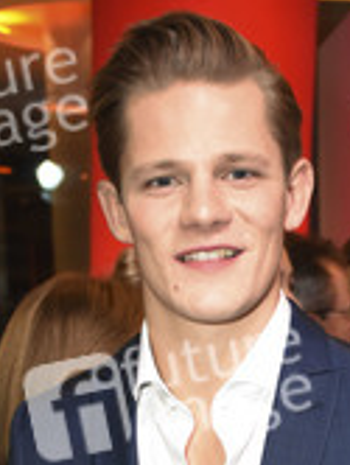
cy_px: 535
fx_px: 1587
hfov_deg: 12.6
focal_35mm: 118
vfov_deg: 16.1
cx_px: 249
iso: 1600
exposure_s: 1/125
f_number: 4.5
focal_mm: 34
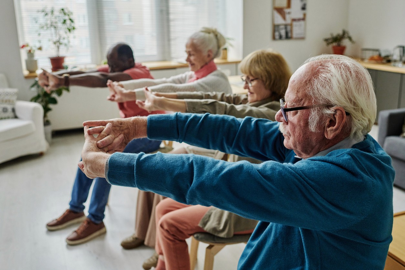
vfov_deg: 37.9
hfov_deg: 54.4
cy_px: 135
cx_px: 202
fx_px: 394
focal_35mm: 35
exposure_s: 1/160
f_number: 4
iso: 800
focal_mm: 35
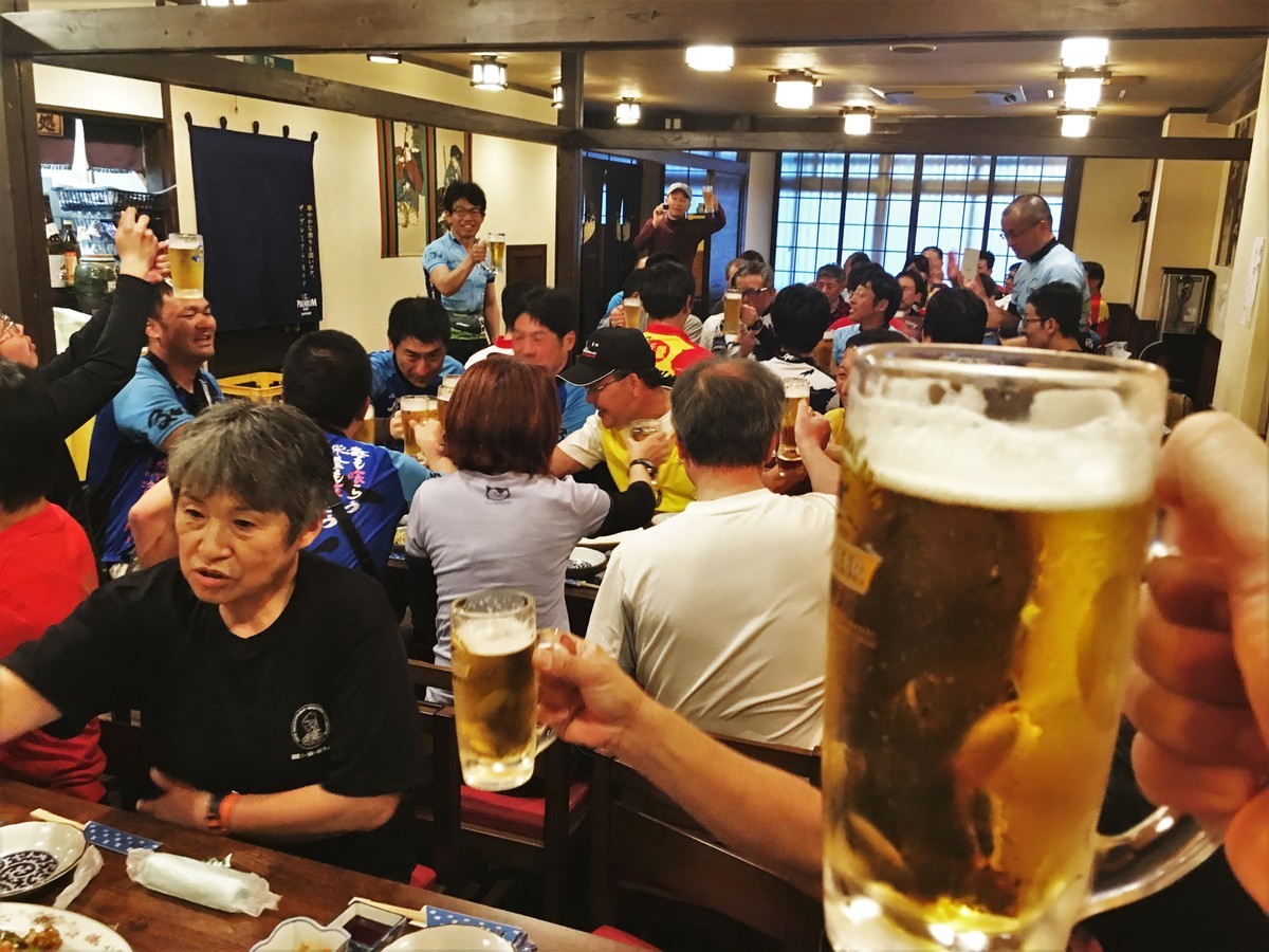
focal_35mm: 29
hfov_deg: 61.7
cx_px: 634
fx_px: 1063
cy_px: 476
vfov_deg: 48.2
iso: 64
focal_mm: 4.15
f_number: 2.2
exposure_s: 1/4
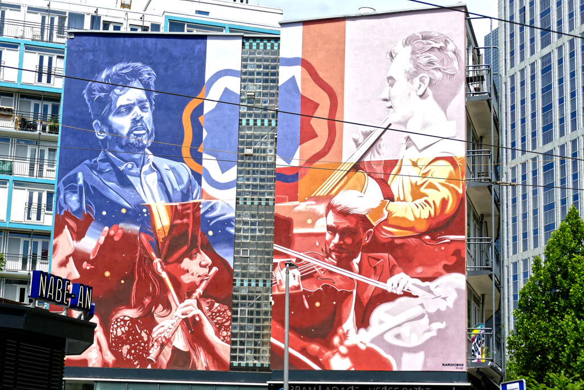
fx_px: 1152
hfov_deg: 28.4
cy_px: 195
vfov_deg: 19.2
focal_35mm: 71
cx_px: 292
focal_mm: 26
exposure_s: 1/1600
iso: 125
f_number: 3.7
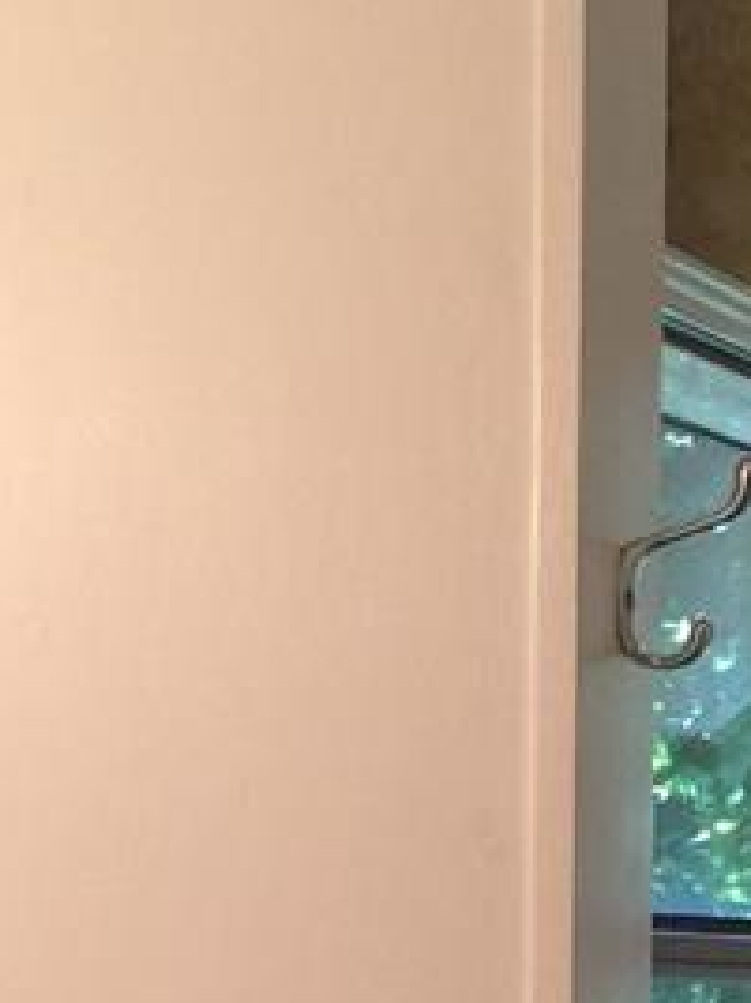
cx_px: 839
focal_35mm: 163
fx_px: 4719
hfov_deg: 9.0
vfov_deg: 11.1
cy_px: 1912
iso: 40
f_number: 2.2
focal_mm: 4.15
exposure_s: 1/30
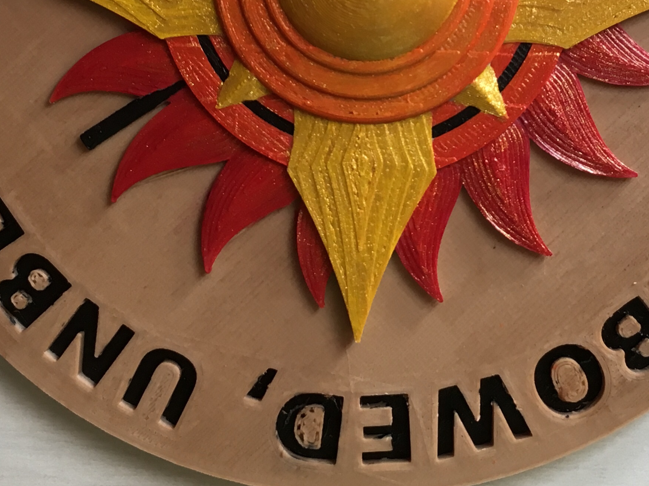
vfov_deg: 21.2
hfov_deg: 28.9
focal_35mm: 67
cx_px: 386
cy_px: 11
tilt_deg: -83.2
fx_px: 1256
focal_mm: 4.15
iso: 32
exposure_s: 1/33
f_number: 2.2
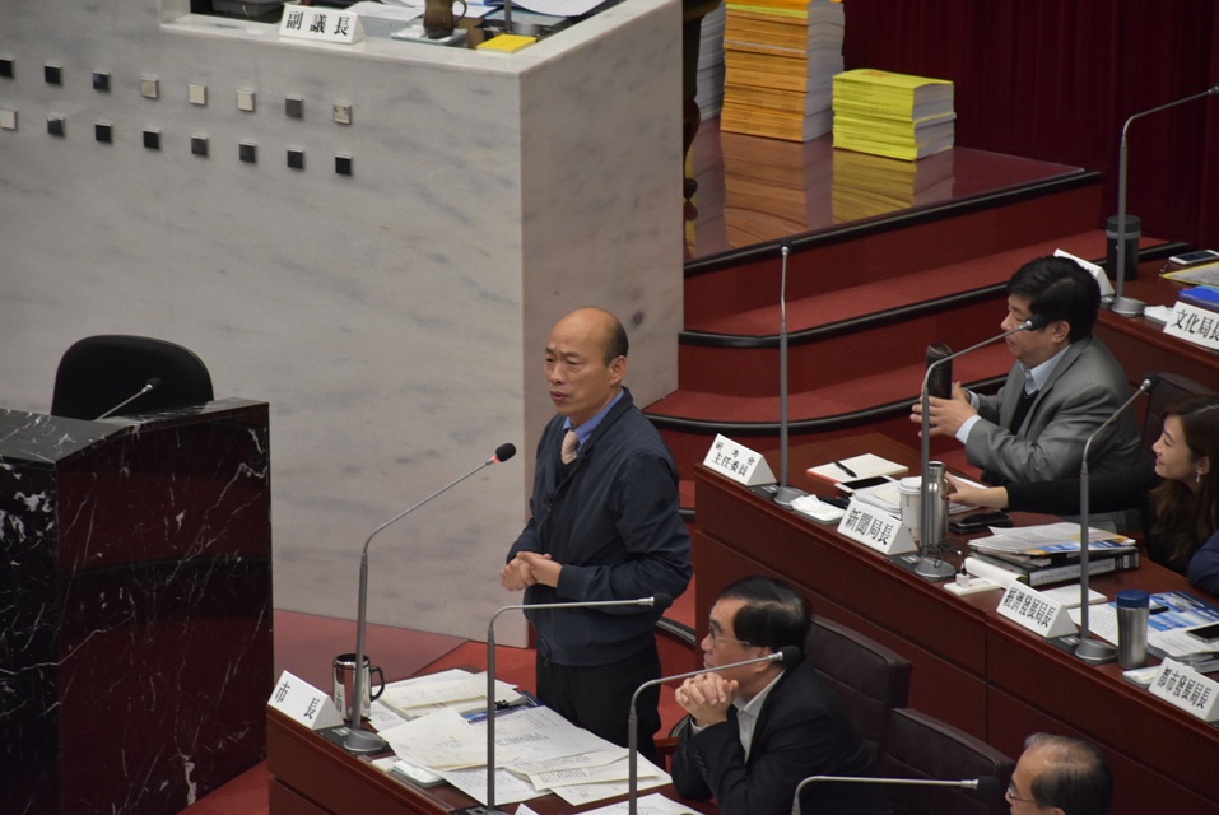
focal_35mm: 210
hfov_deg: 9.8
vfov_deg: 6.6
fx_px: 7117
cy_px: 408
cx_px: 610
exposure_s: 1/100
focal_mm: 140
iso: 1600
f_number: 5.6
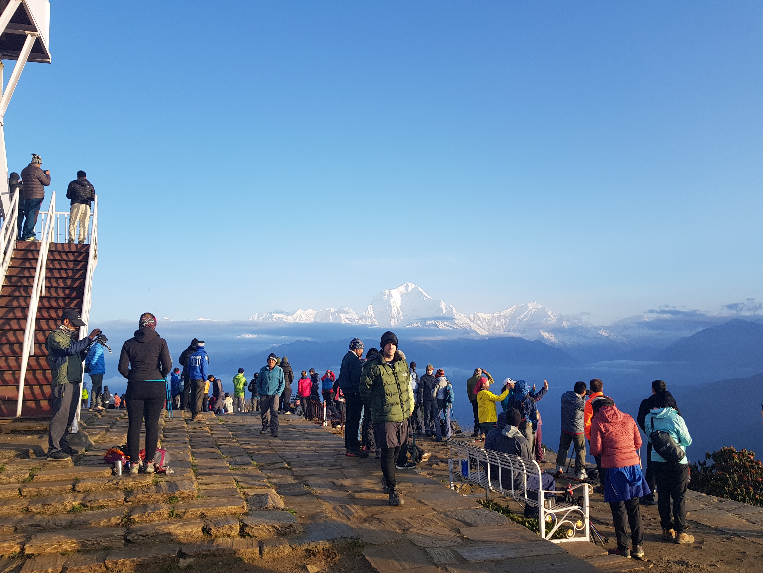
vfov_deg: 53.1
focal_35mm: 26
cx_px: 382
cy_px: 286
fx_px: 573
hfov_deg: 67.3
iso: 40
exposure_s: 1/686
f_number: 1.7
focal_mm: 4.2
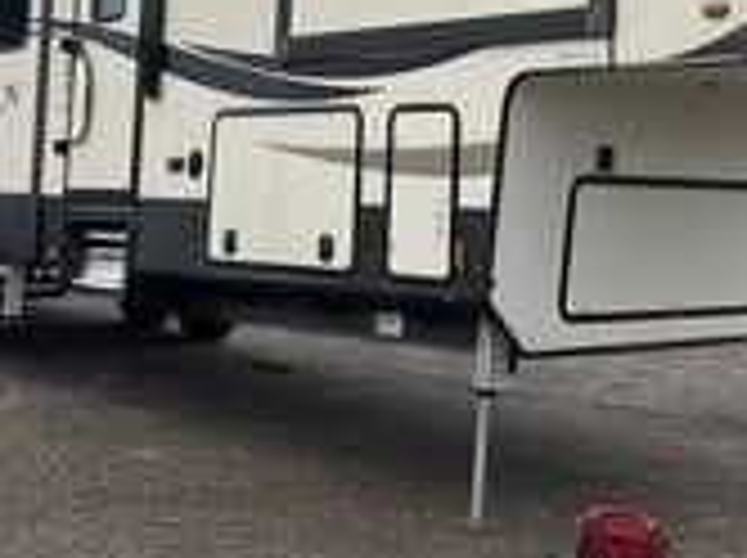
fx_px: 1508
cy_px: 40
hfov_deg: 27.6
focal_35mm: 70
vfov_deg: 20.5
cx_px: 504
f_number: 1.8
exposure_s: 1/412
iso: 25
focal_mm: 3
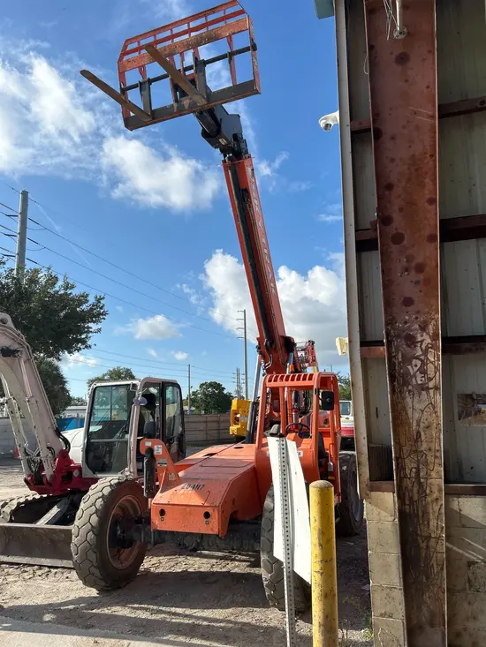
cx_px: 243
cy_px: 324
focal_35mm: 26
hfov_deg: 53.1
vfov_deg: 67.3
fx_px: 487
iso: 50
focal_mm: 5.7
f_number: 1.5
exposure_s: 1/4274
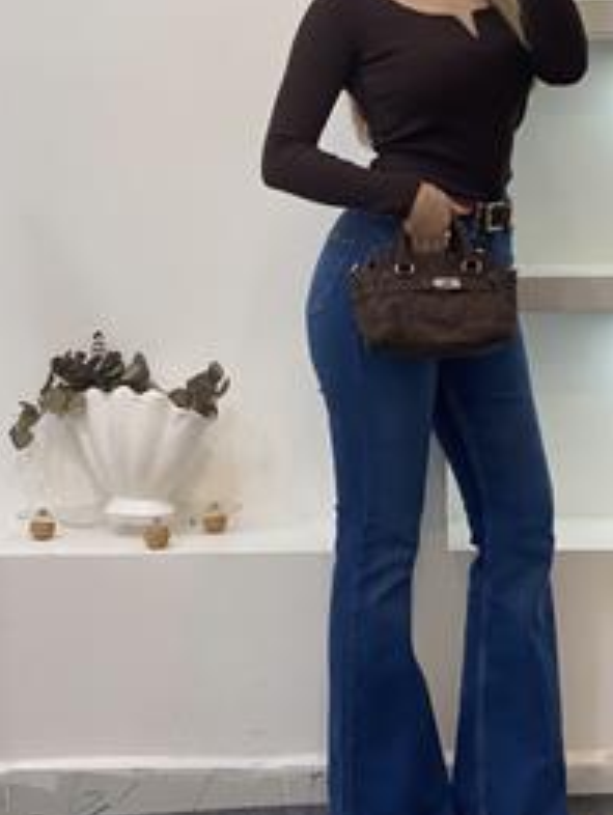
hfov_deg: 17.9
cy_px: 310
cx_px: 451
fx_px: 1933
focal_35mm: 82
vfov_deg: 23.8
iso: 80
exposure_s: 1/100
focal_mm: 6
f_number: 2
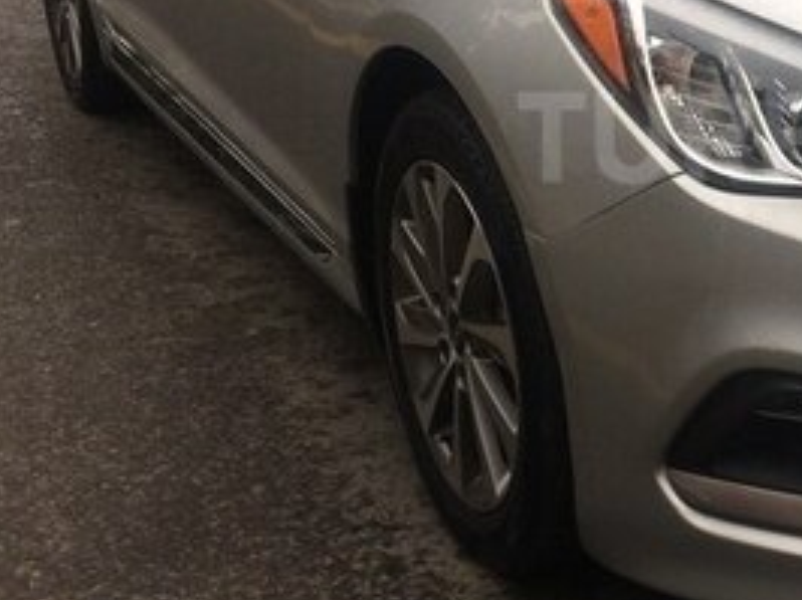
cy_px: 137
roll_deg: -0.4
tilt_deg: -17.8
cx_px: 826
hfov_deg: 25.5
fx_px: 1667
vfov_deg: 20.2
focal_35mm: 72
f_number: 2.2
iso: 32
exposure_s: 1/100
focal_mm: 4.15
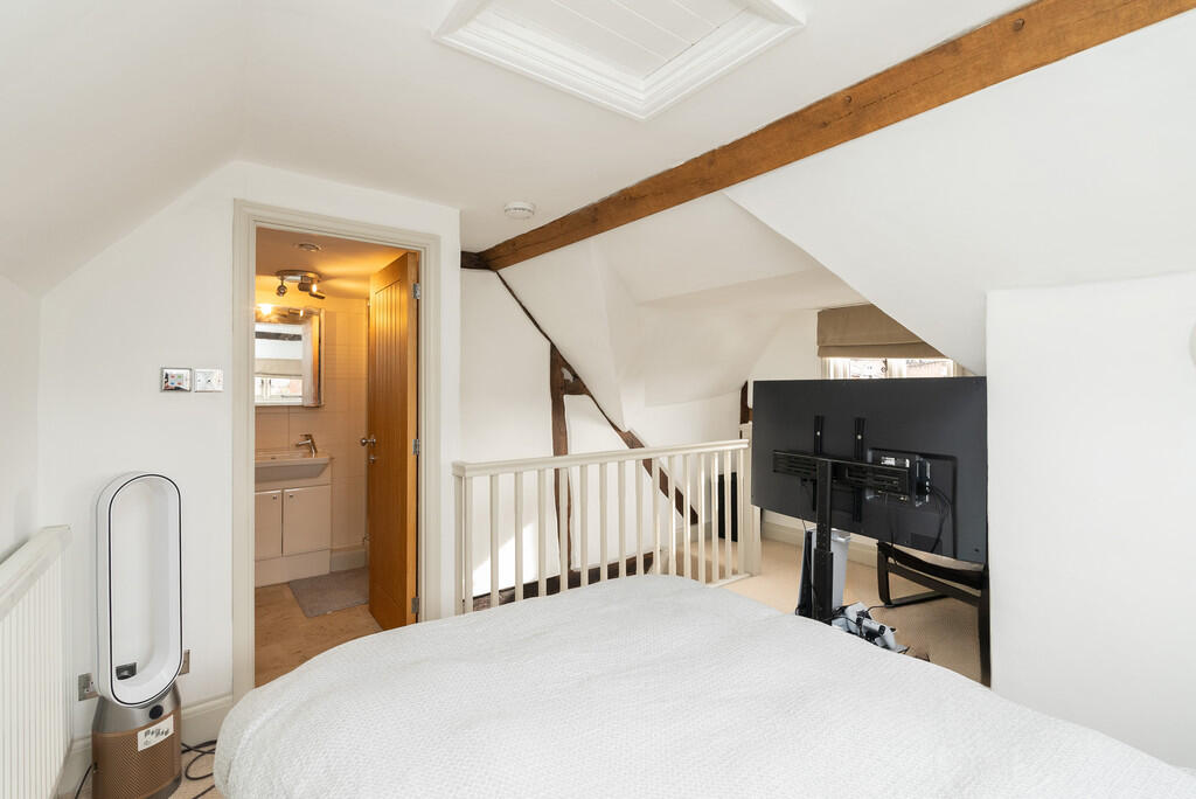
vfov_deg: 73.8
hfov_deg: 96.7
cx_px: 598
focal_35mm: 16
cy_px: 400
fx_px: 532
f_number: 7.1
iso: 1250
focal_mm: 16
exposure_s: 1/60
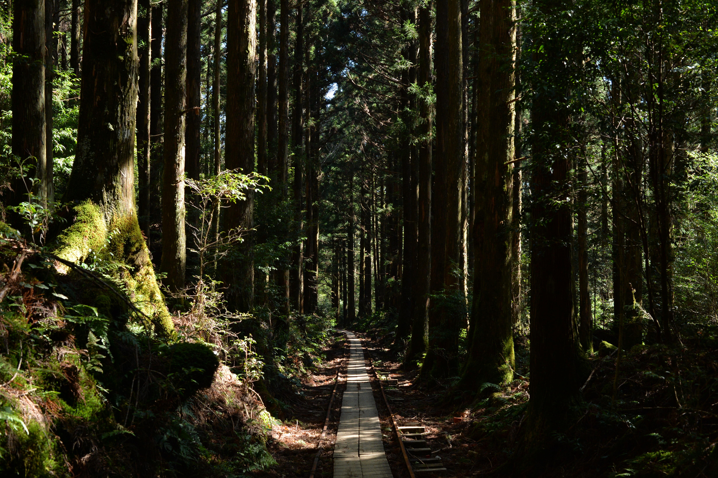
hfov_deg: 39.6
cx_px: 359
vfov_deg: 27.0
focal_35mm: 50
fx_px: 997
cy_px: 239
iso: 1250
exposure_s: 1/250
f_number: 9
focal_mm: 50
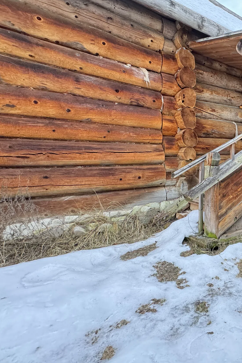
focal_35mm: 21
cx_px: 226
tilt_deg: -2.4
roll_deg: -0.6
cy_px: 168
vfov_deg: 81.1
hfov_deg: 51.1
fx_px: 212
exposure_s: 1/99
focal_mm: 2.22
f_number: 2.2
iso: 200
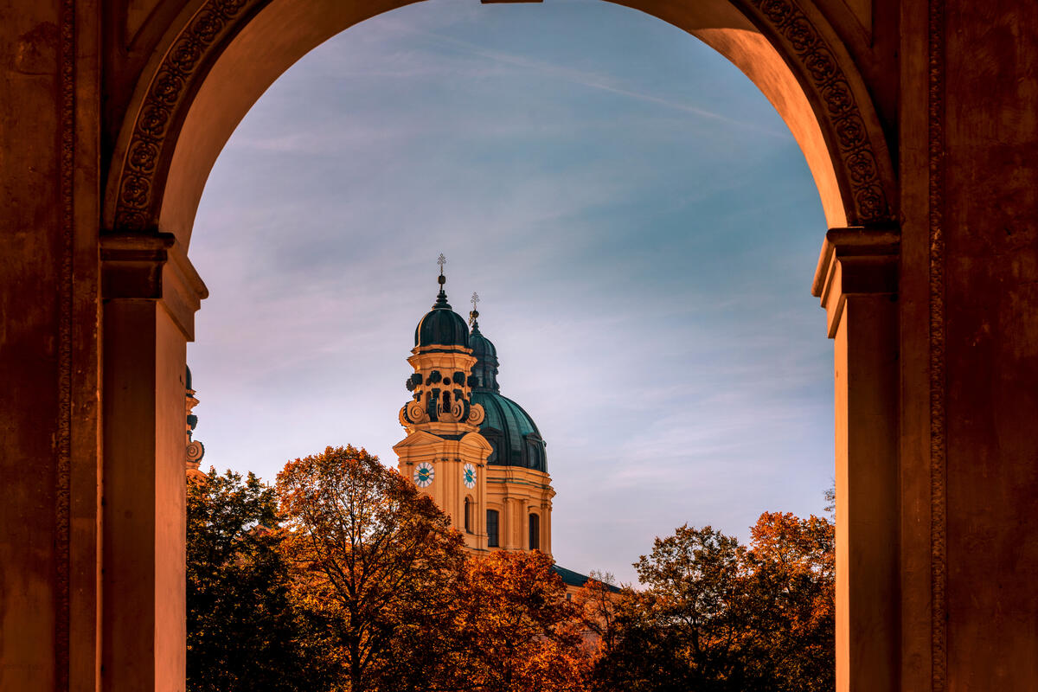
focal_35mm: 70
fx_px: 2018
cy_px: 346
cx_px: 519
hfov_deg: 28.8
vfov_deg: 19.5
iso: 50
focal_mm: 70
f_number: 11
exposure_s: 1/125
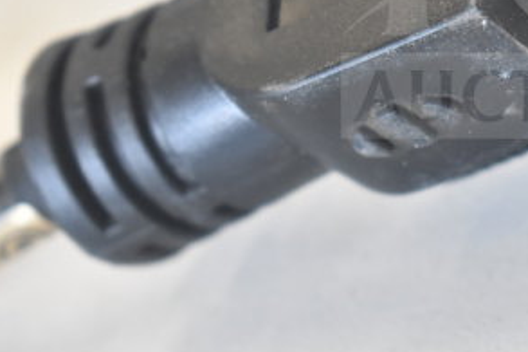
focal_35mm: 172
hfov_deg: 11.8
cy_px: -5
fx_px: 2522
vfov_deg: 7.9
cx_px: 542
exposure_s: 1/100
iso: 1600
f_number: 5.6
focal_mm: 55
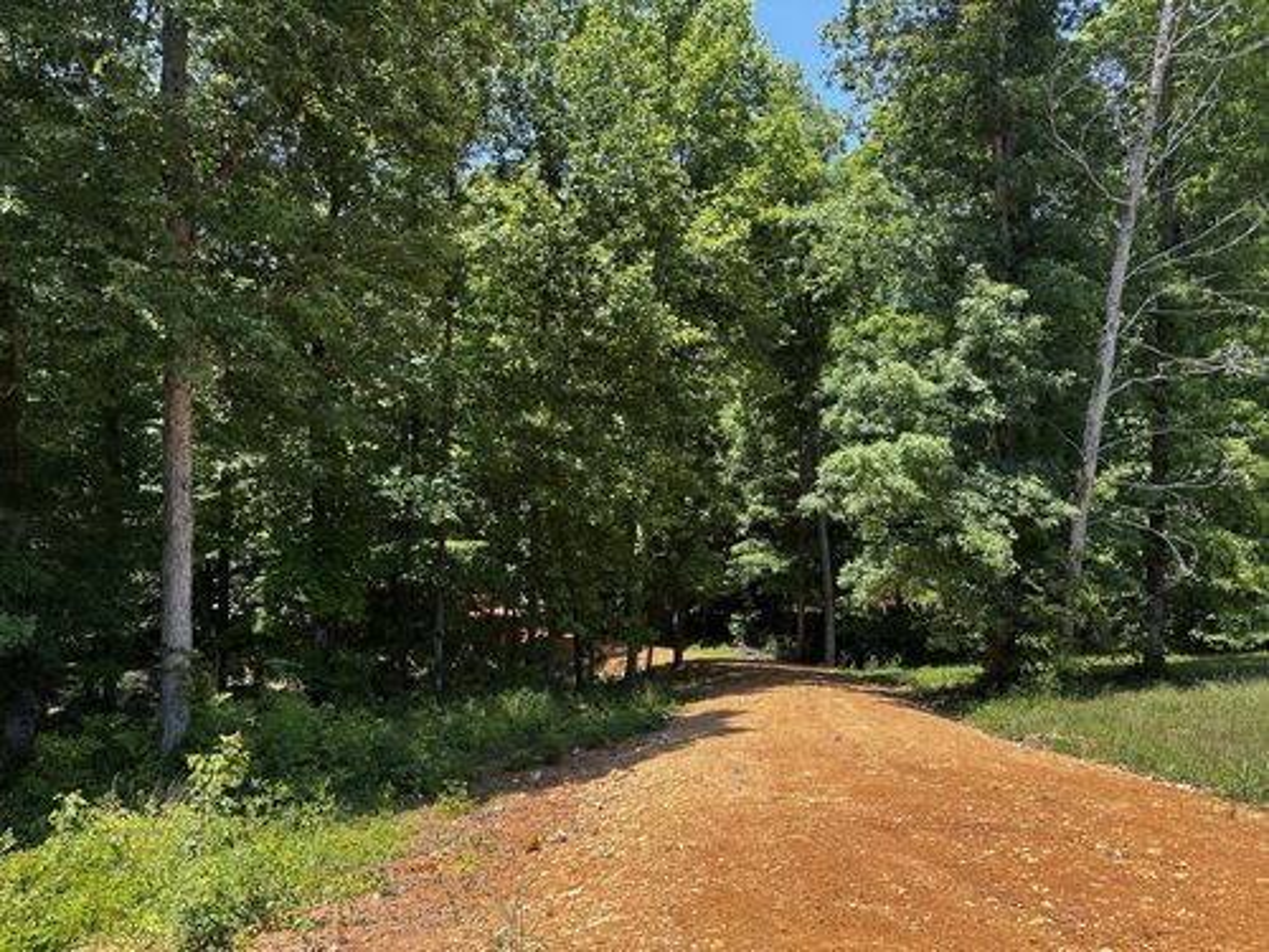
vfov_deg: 56.8
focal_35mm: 24
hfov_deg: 71.6
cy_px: 476
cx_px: 634
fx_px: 880
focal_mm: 6.86
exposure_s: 1/1072
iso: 80
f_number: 1.78
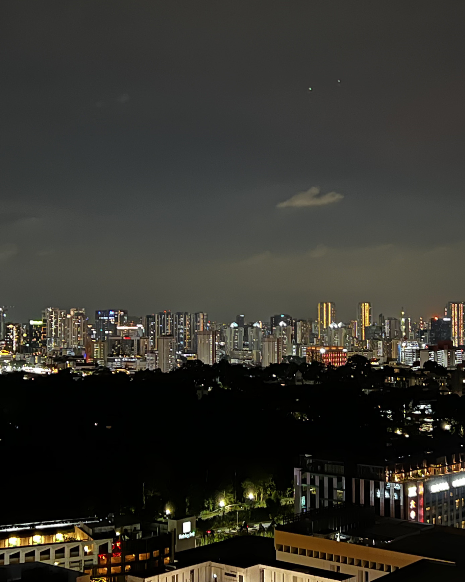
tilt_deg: +1.8
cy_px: 288
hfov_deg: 25.7
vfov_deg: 32.0
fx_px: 1015
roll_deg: +0.4
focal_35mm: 59
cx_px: 279
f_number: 1.5
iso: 800
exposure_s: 1/9
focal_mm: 5.7
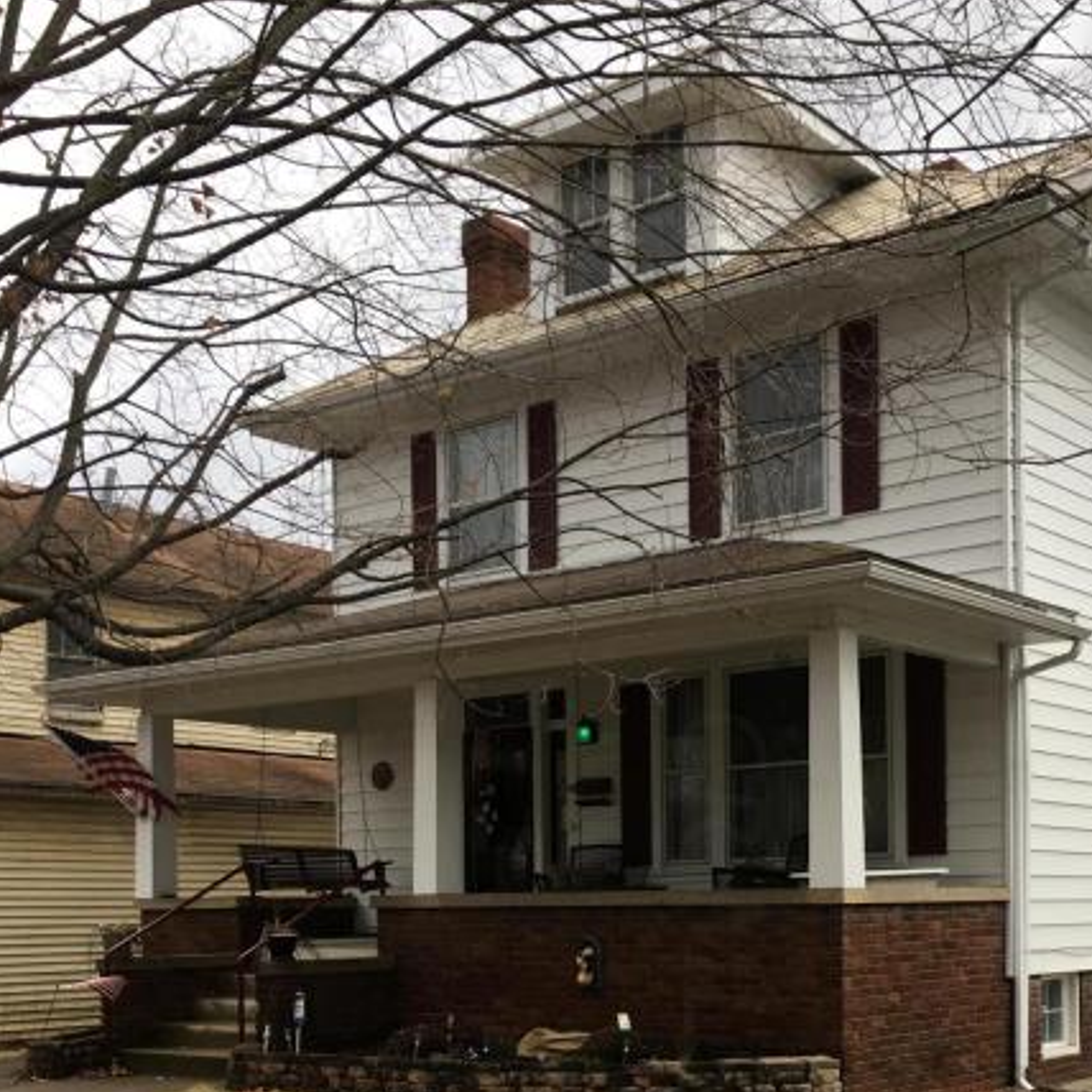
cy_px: 903
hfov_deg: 36.4
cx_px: 725
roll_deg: +0.5
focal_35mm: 46
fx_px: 1642
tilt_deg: +0.9
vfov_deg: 35.4
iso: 40
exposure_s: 1/120
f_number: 2.2
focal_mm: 4.15
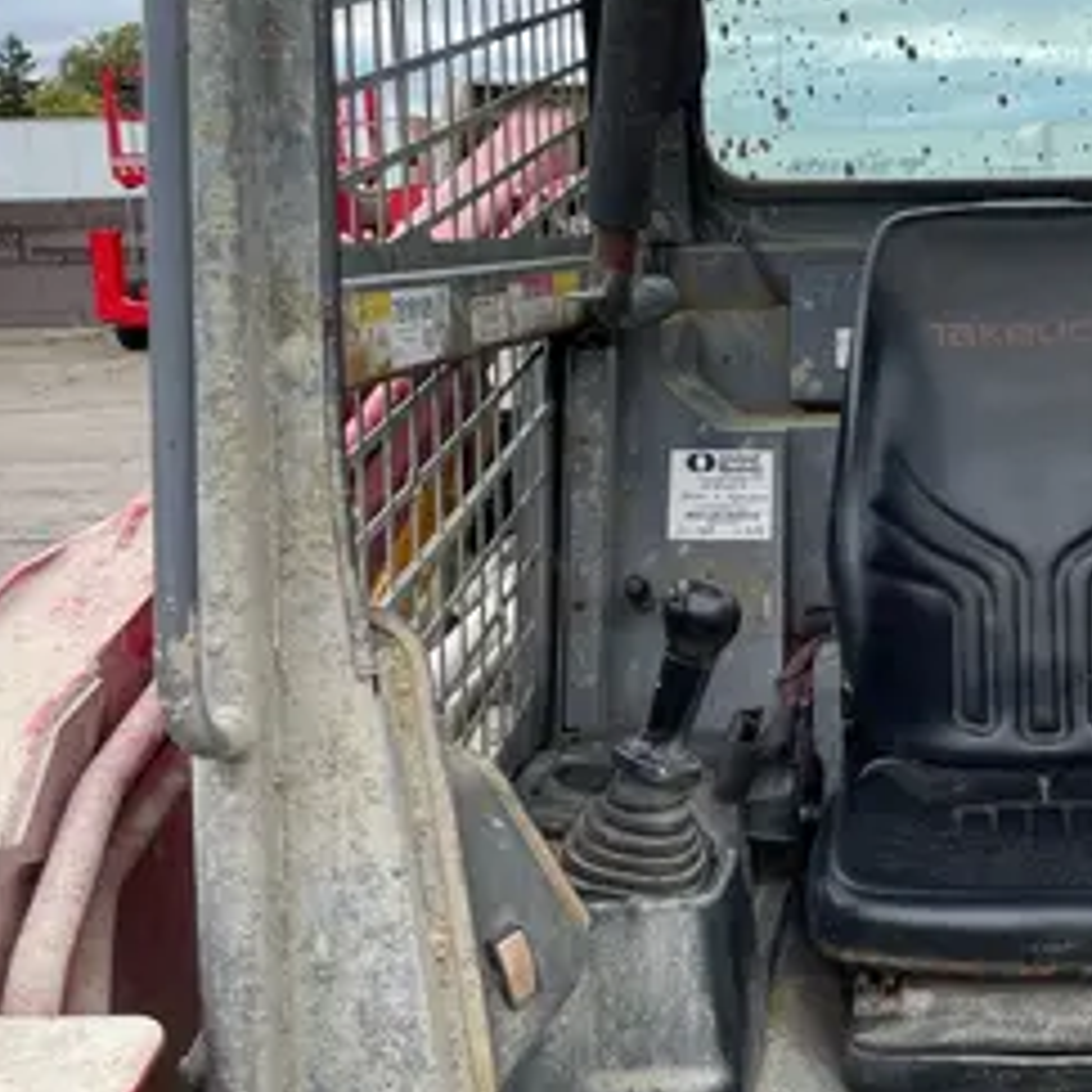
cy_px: 519
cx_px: 998
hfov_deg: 31.2
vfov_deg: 32.8
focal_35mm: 52
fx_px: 1856
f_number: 1.6
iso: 32
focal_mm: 4.2
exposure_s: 1/121
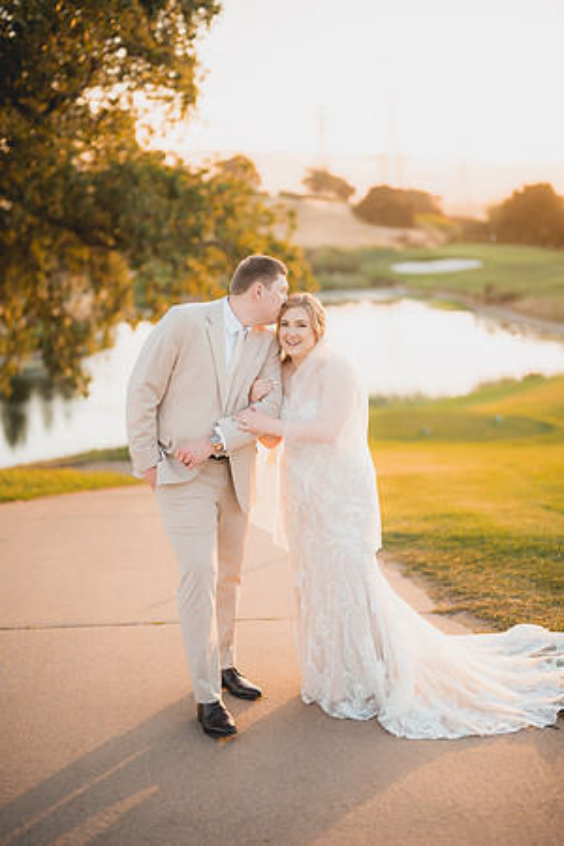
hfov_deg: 27.0
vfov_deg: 39.6
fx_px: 1175
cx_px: 282
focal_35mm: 50
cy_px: 423
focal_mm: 50
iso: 125
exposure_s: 1/500
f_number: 1.2
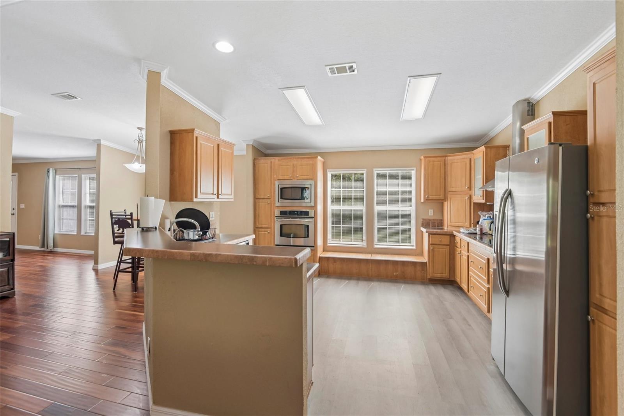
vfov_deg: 73.7
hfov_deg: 96.7
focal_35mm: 16
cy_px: 208
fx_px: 277
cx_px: 312
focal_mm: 16
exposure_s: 1/25
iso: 400
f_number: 8
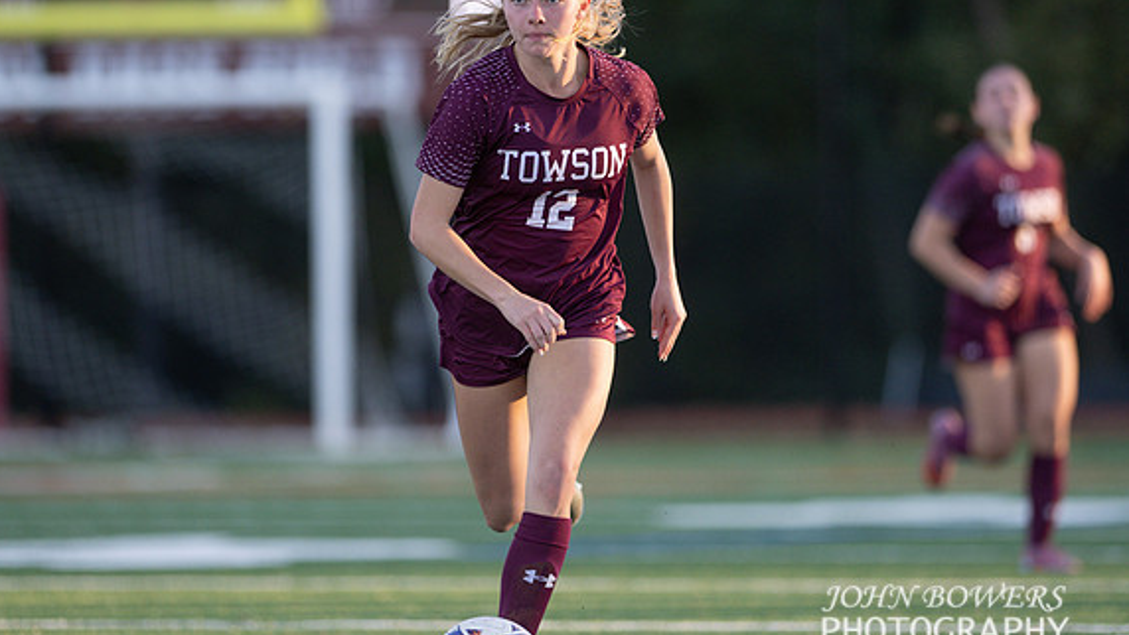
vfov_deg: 3.2
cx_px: 601
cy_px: 287
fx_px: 11318
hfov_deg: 5.7
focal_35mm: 378
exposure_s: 1/1600
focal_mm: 300
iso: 1000
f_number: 2.8
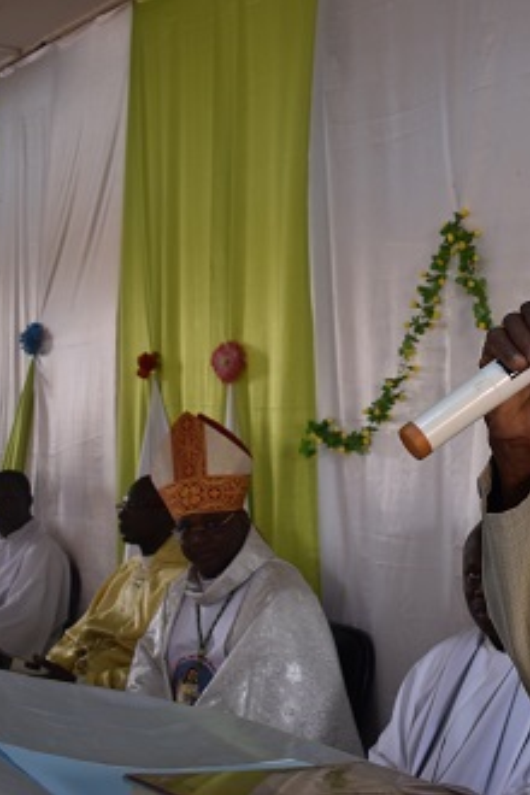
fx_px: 1253
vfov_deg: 35.2
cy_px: 396
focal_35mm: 57
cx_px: 535
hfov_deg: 22.9
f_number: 4.5
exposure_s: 1/80
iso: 400
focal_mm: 25
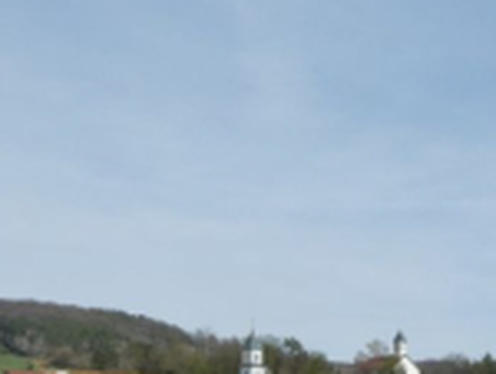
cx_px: 537
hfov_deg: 21.2
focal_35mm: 88
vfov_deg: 16.3
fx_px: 1263
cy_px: 420
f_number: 4.5
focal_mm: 5.4
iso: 80
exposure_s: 1/640
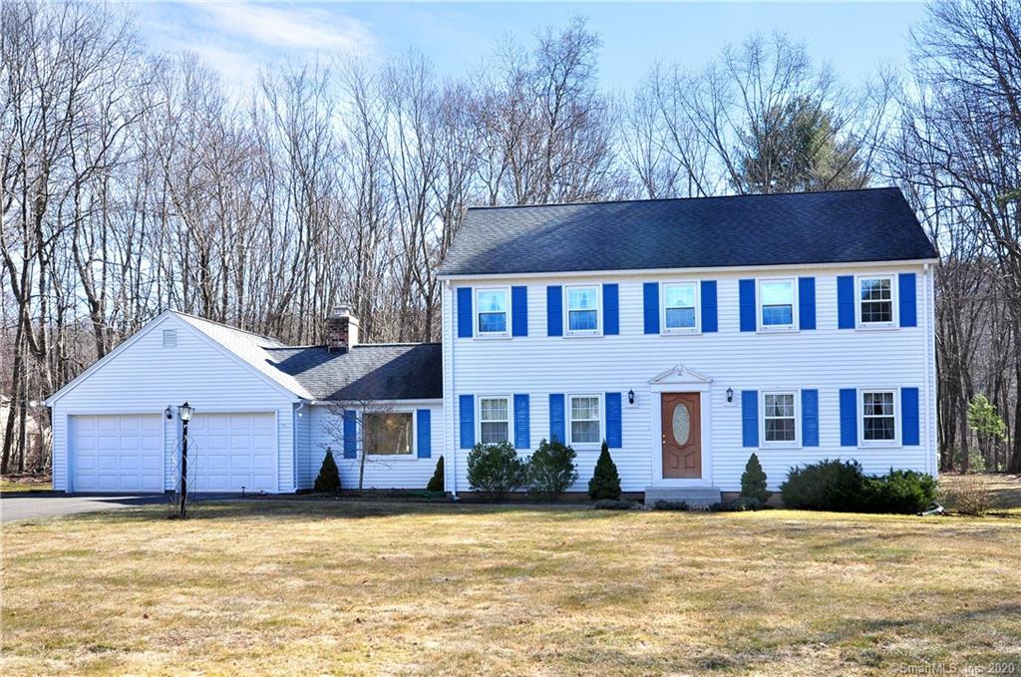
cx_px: 510
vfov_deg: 43.5
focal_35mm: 30
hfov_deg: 62.0
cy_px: 338
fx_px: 849
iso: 320
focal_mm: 20
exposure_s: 1/320
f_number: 9
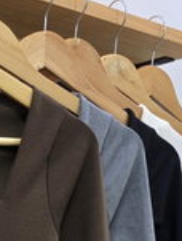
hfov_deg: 17.6
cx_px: -21
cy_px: 306
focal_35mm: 81
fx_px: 565
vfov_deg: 21.9
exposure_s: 1/101
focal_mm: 6.3
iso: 320
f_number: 1.7
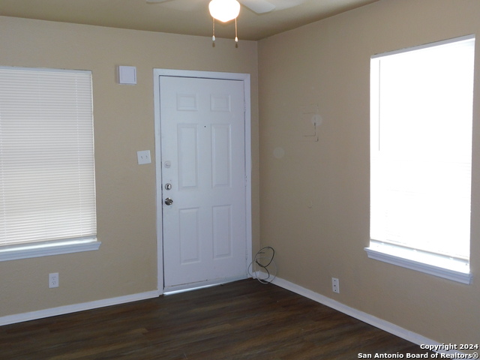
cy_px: 180
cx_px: 240
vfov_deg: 39.7
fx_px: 499
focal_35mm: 36
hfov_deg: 51.4
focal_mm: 6.3
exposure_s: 1/30
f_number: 3.5
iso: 200
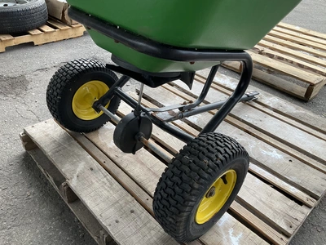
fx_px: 273
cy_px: 122
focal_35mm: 29
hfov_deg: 61.7
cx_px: 163
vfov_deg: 48.2
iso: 25
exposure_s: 1/279
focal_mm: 3
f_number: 1.8
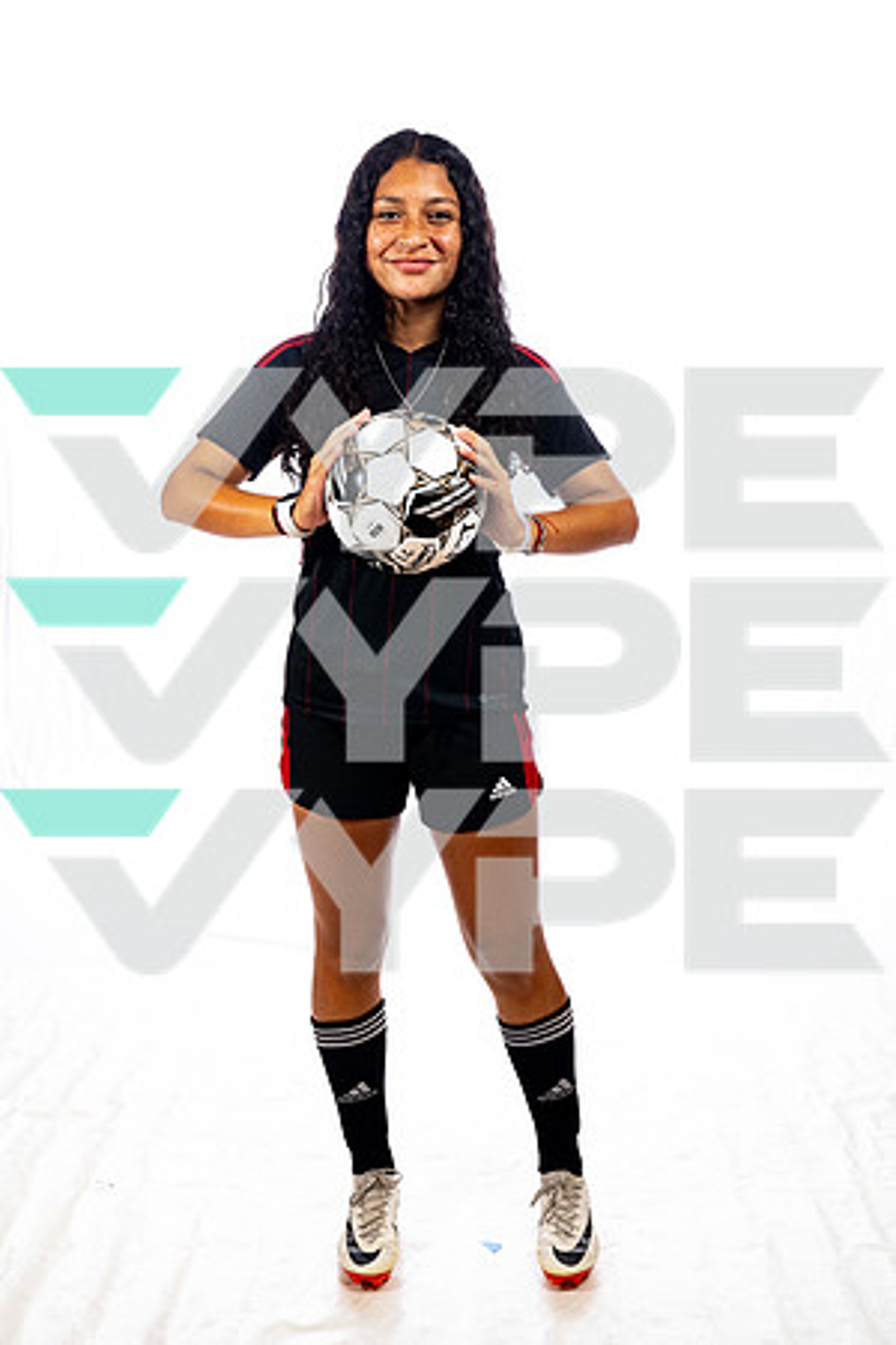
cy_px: 672
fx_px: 1717
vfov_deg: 42.7
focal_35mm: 46
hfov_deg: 29.2
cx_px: 448
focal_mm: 46
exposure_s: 1/250
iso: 800
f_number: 8
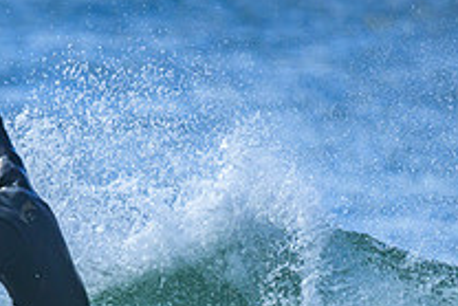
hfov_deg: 0.8
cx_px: -55
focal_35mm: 2554
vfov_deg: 0.5
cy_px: 423
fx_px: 32514
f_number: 6.3
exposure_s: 1/2500
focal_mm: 800
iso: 400
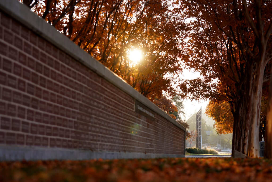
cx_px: 136
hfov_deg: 28.8
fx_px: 529
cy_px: 91
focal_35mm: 70
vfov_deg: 19.5
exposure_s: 1/640
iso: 400
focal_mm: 70
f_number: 4
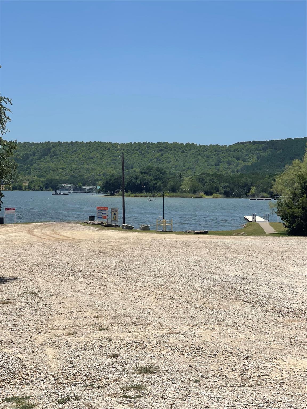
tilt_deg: -1.5
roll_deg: -0.7
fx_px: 757
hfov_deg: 22.9
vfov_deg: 30.3
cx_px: 154
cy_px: 204
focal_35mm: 64
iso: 20
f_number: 2.2
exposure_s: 1/2370
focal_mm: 7.5
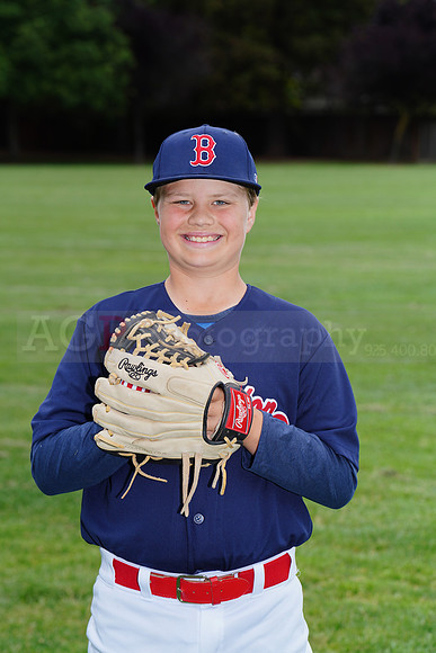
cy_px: 326
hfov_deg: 9.0
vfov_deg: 13.5
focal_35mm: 152
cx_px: 218
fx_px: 2759
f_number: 9
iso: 200
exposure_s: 1/250
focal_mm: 152
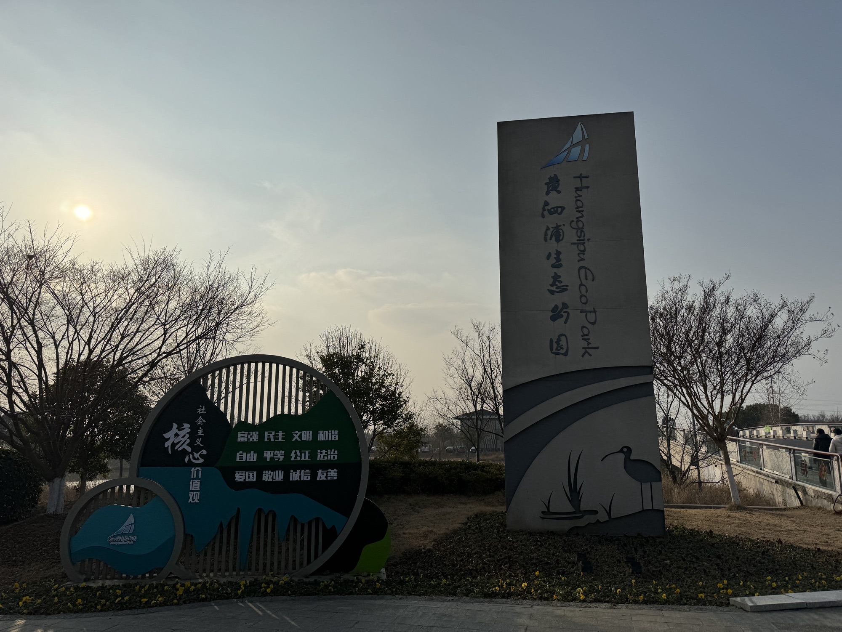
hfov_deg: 71.6
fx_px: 584
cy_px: 316
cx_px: 421
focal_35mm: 24
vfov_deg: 56.9
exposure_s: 1/20000
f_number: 1.78
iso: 64
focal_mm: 6.86
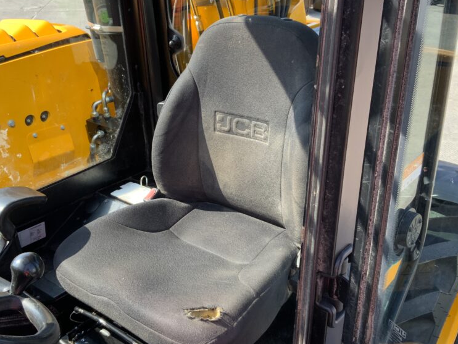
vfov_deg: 36.0
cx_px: 207
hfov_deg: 46.7
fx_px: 529
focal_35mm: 40
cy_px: 171
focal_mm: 3
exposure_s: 1/192
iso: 16
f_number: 1.8
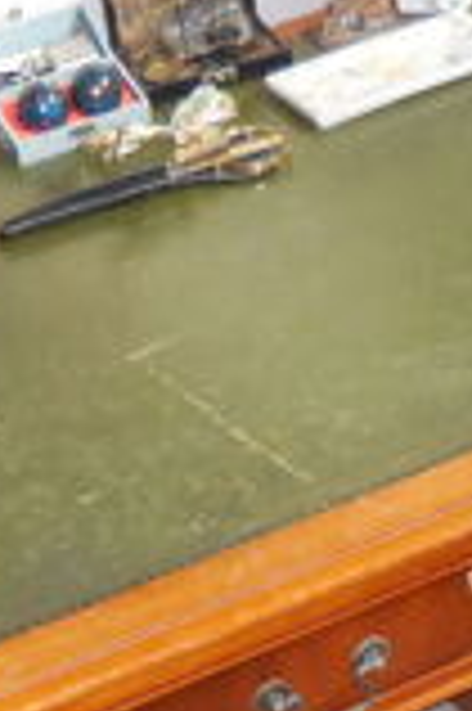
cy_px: 711
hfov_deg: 17.2
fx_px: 1557
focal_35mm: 79
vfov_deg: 24.5
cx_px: 220
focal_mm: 4.5
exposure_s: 1/25
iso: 400
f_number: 3.3
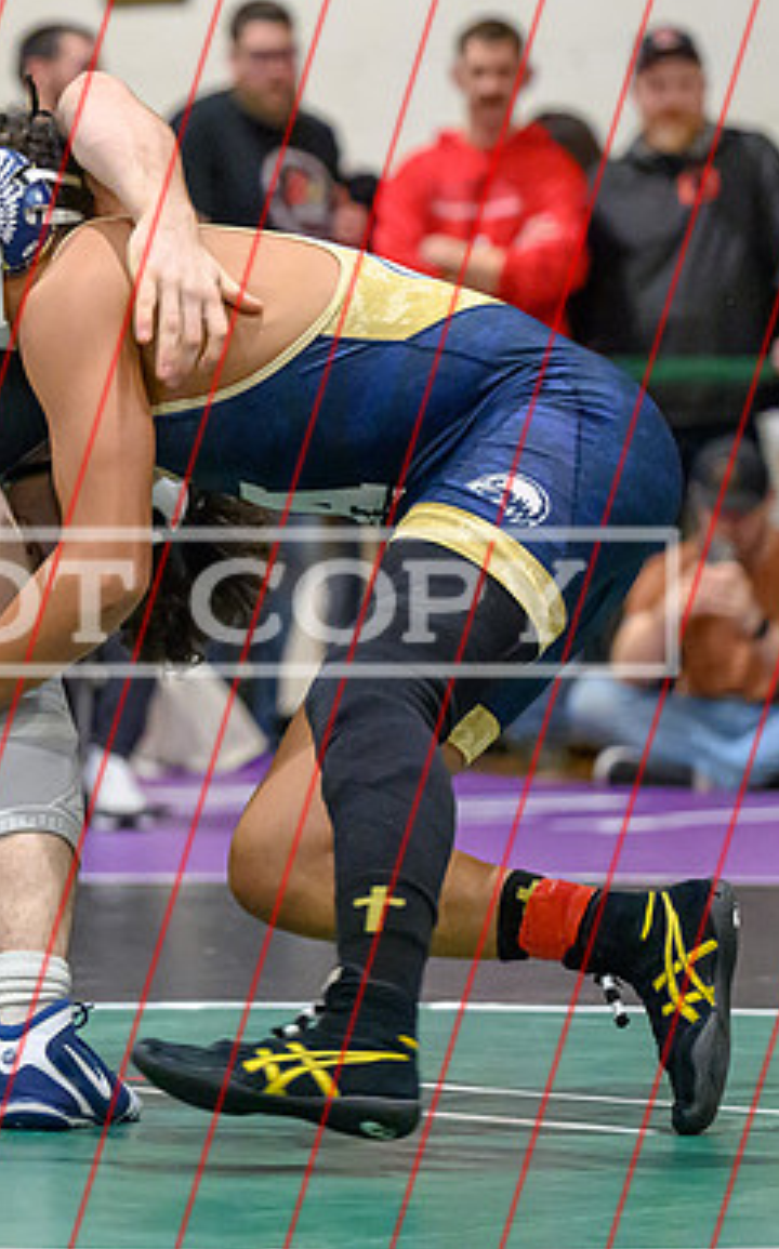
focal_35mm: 211
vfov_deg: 9.9
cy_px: 532
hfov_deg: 6.2
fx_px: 7181
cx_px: 190
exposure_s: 1/800
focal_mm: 100
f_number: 2.8
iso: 11400
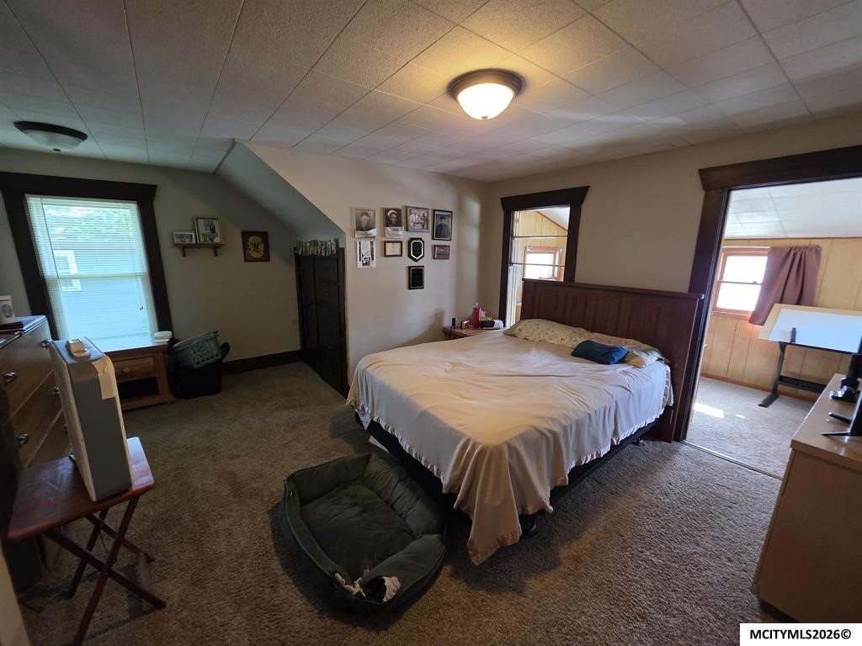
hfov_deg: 106.2
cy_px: 323
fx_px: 324
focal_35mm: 13
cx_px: 431
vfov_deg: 89.9
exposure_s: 1/60
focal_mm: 2.2
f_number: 1.9
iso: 500
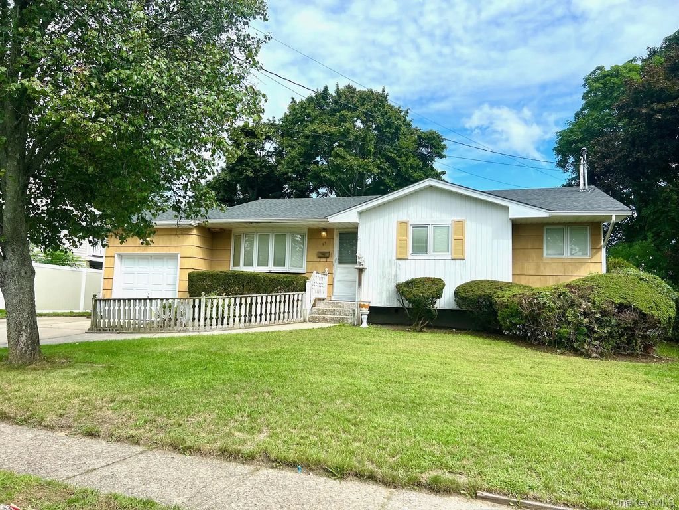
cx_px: 340
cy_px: 255
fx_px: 510
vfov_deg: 53.1
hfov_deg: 67.3
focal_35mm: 26
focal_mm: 5.7
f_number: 1.5
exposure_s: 1/2457
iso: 50
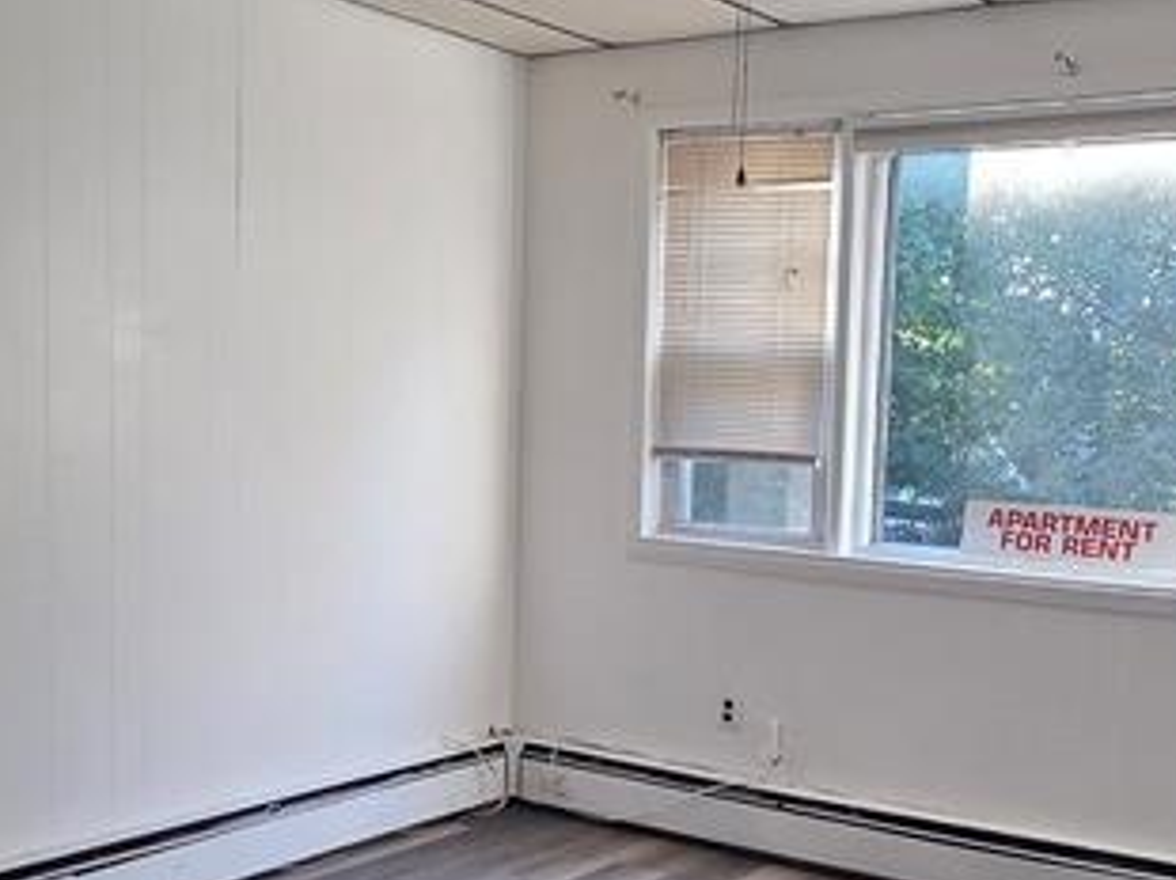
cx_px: 626
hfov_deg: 43.9
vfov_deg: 33.2
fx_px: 1460
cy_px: 603
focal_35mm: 43
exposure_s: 1/120
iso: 200
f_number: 2.2
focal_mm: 2.2
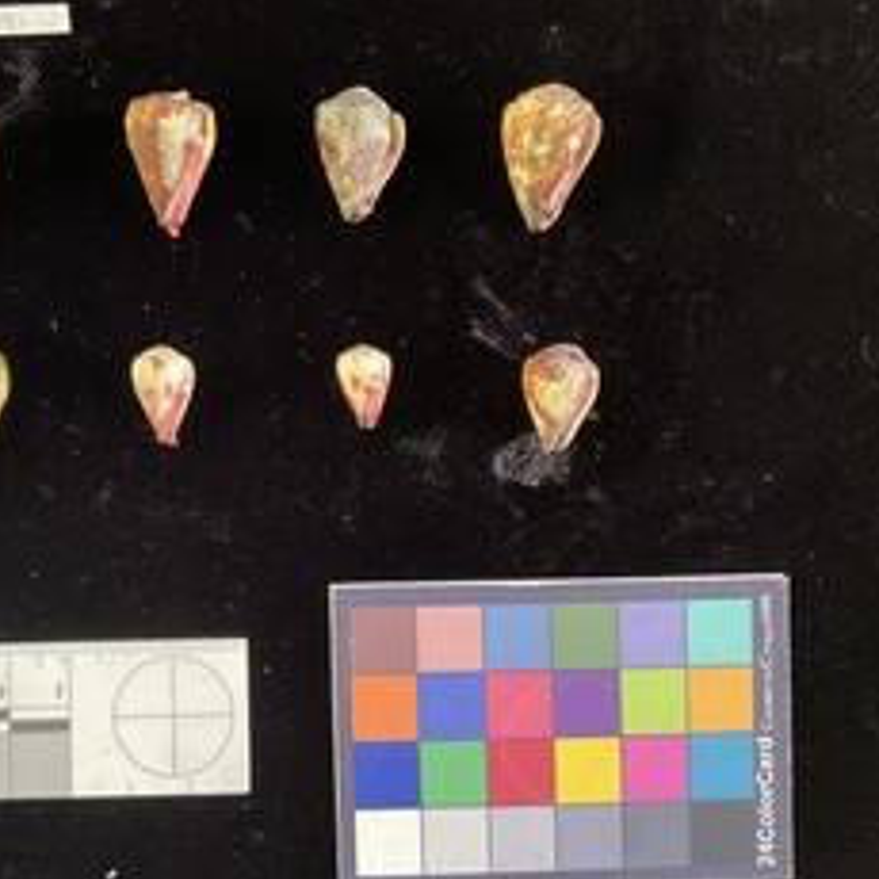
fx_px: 1120
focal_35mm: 39
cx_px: 229
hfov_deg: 41.7
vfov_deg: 42.8
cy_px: 438
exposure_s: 1/50
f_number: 1.8
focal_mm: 3
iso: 100
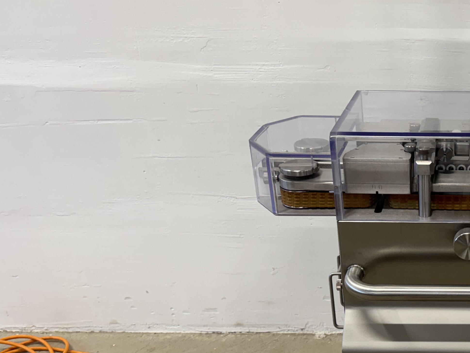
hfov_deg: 35.1
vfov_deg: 28.9
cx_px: 454
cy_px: 242
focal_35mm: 50
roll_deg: +0.4
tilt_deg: -25.2
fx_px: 679
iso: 160
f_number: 1.78
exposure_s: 1/100
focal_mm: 6.76
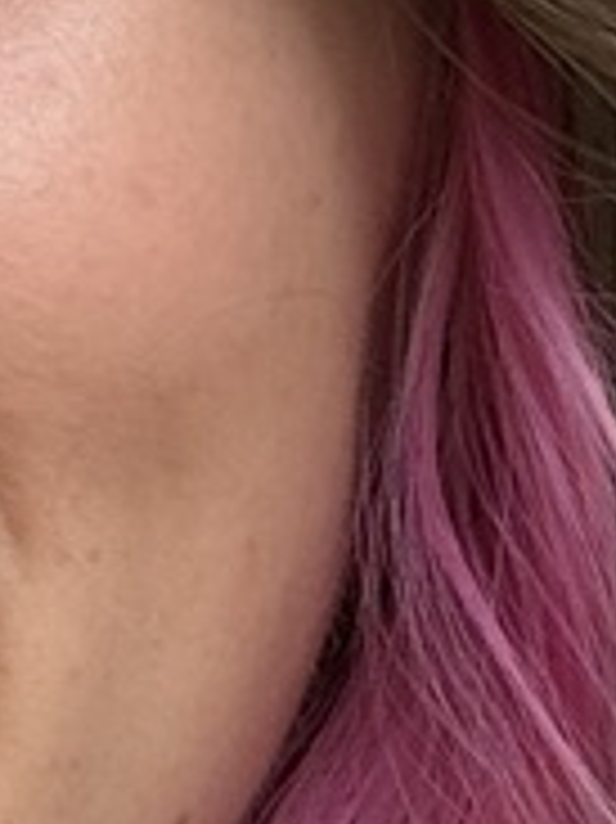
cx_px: -576
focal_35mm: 230
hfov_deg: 6.3
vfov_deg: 8.6
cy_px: 878
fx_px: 5464
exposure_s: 1/121
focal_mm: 2.71
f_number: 1.9
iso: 32
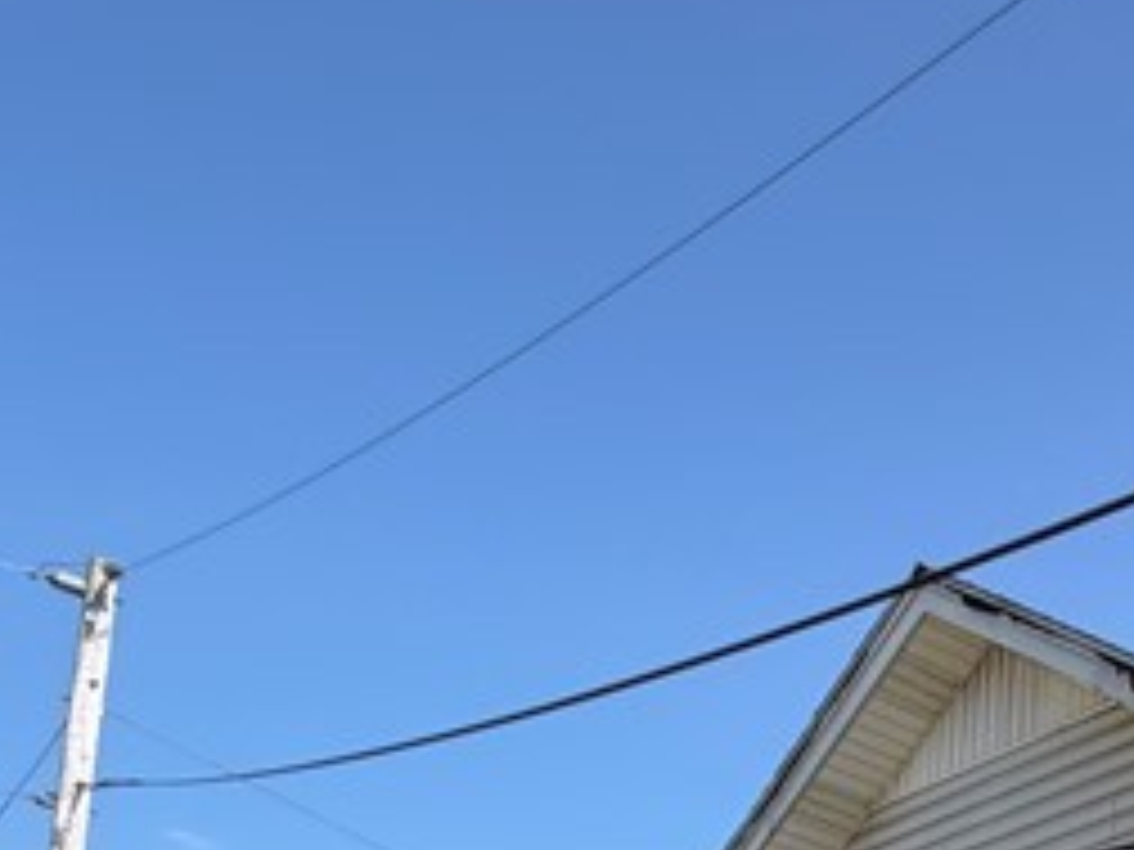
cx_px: 1512
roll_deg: -1.8
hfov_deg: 27.6
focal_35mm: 57
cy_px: 1444
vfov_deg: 20.1
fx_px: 1867
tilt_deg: +4.1
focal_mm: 2.22
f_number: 2.2
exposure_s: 1/770
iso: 32
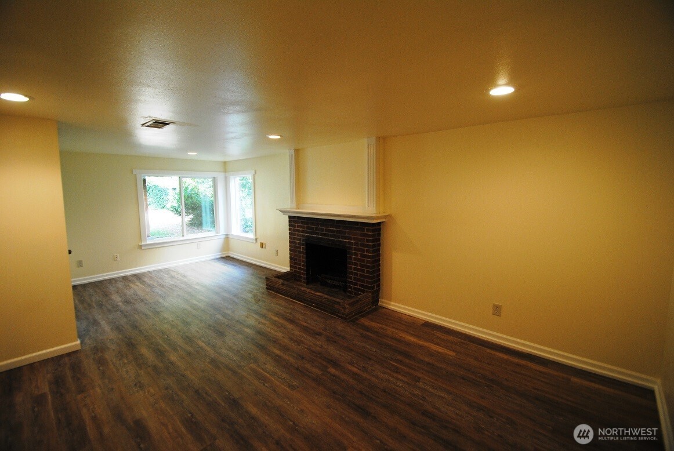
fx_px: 281
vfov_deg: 77.5
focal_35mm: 15
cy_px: 226
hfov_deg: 100.3
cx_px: 337
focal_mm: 10
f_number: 3.5
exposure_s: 1/30
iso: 320
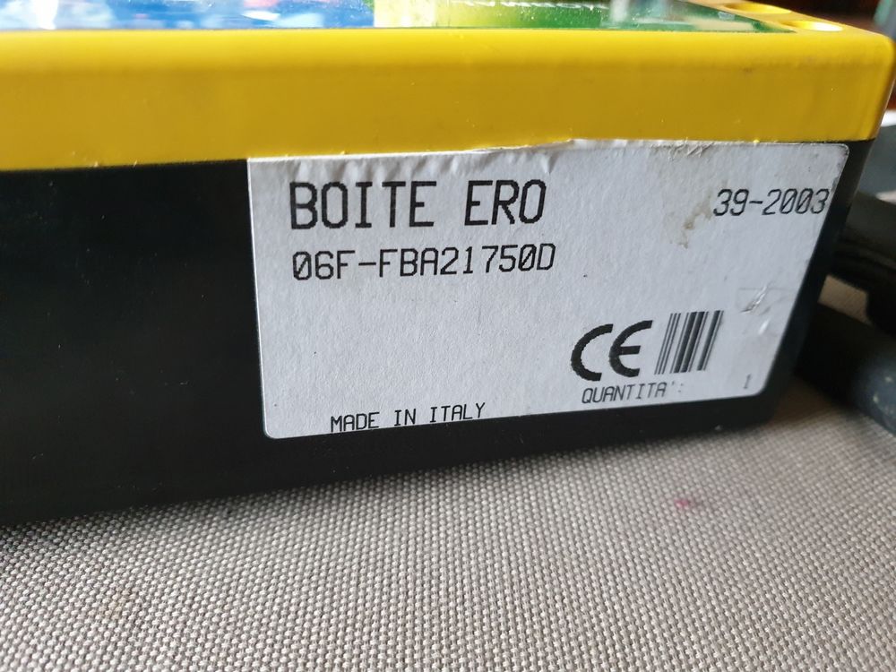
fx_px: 673
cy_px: 336
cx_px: 448
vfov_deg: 53.1
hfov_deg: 67.3
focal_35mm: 26
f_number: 1.5
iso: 500
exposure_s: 1/60
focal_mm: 4.3
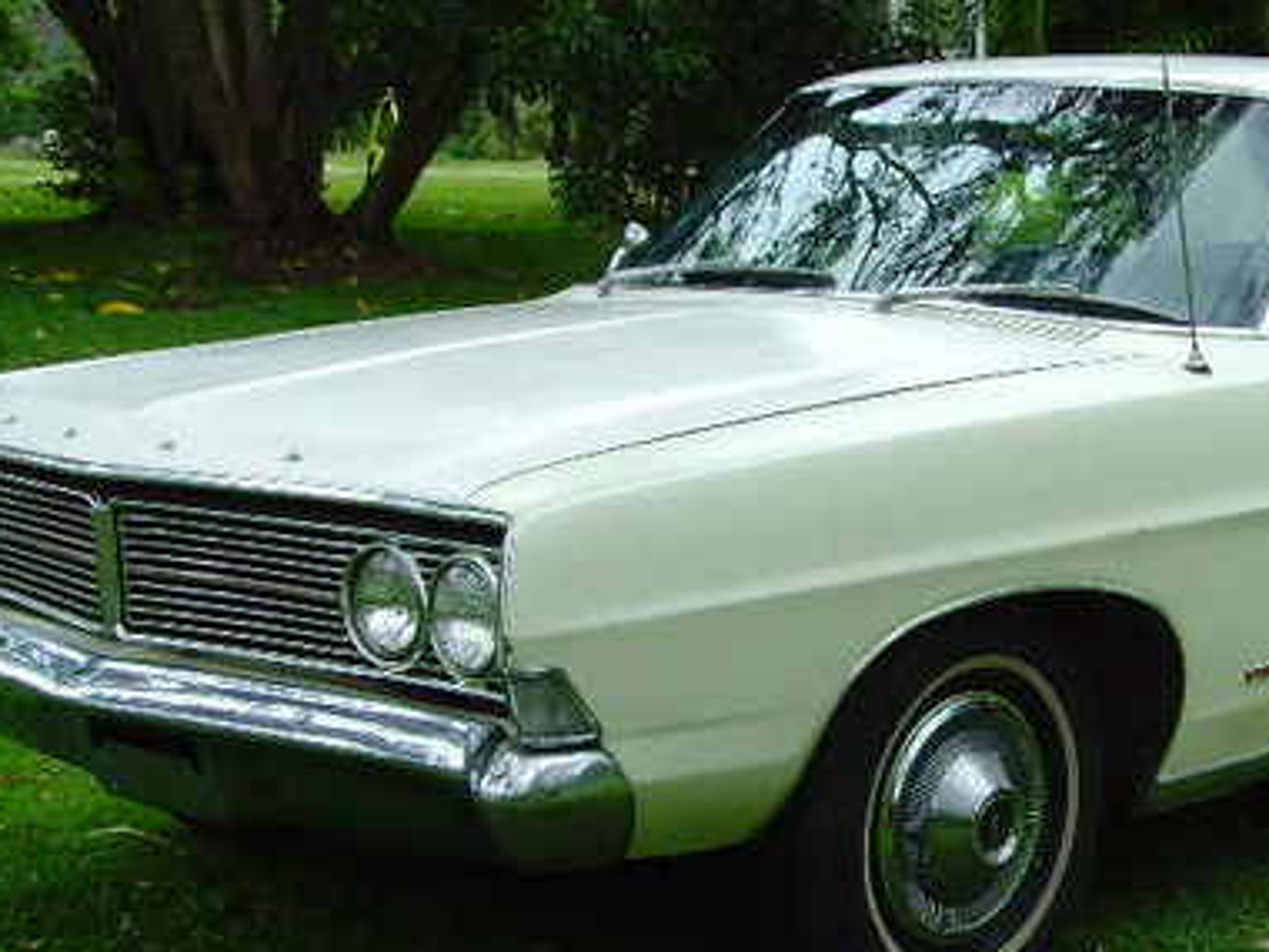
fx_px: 3006
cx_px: 945
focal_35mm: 82
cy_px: 548
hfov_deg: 23.6
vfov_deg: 18.0
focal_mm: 6.6
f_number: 3.5
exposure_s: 1/180
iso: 80
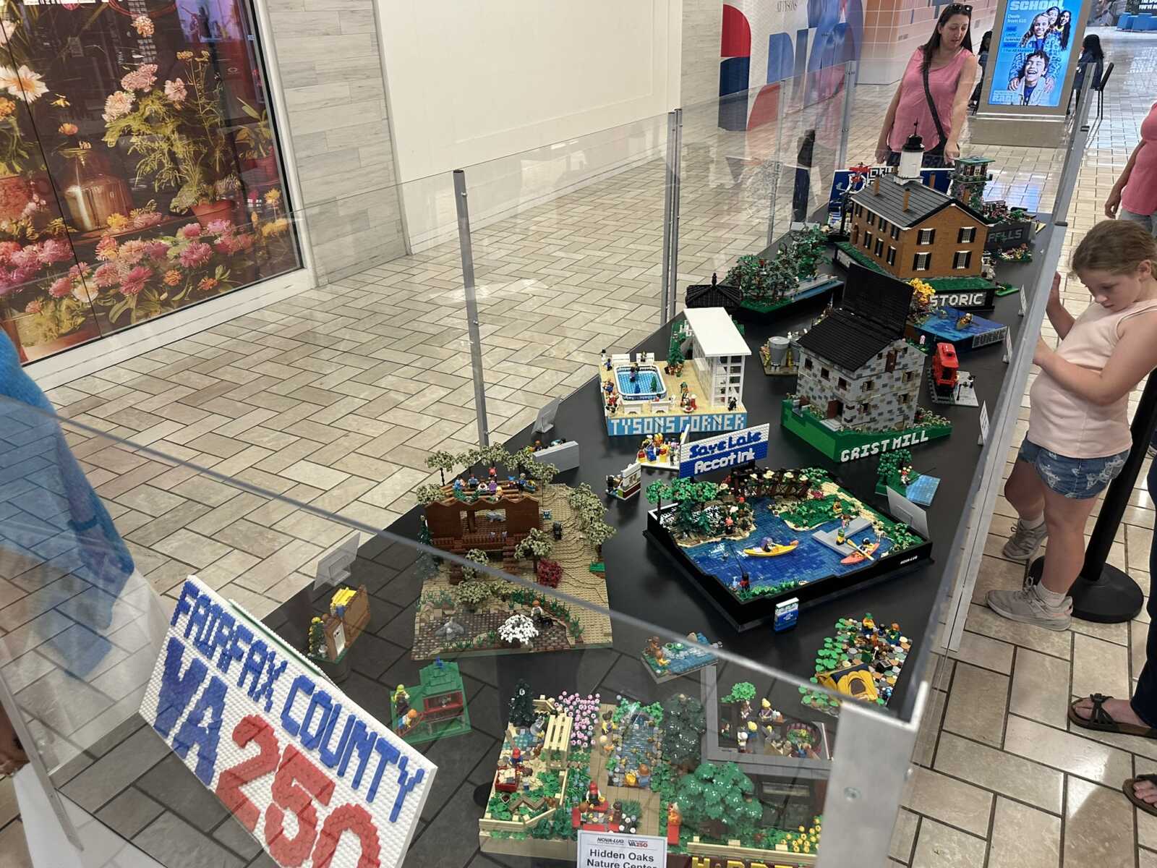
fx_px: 802
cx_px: 578
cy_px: 434
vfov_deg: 56.8
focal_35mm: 24
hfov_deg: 71.6
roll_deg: +1.3
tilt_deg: -27.1
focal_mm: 6.86
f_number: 1.78
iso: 160
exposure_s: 1/60
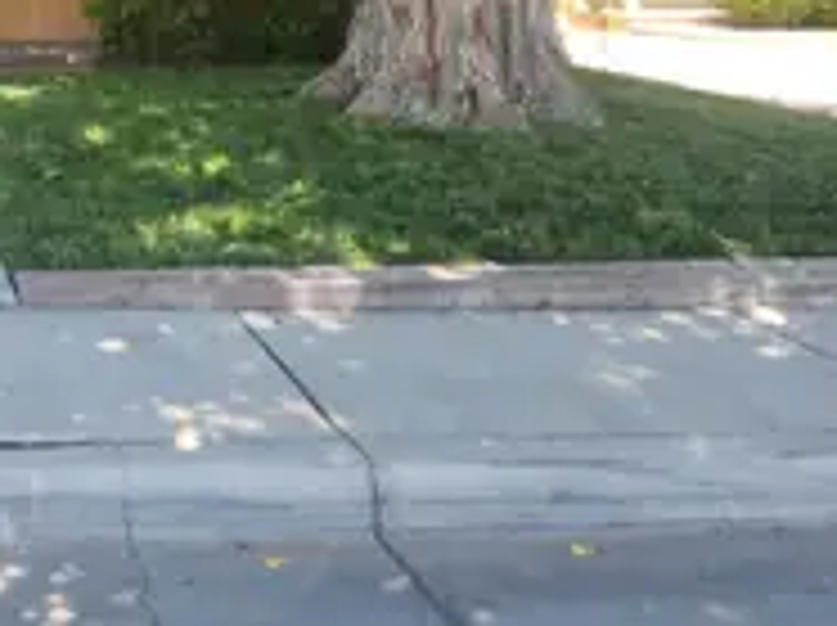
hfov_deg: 33.7
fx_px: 1256
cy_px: -29
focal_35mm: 52
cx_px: 4
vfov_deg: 26.2
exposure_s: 1/177
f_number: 1.8
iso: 20
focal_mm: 5.4
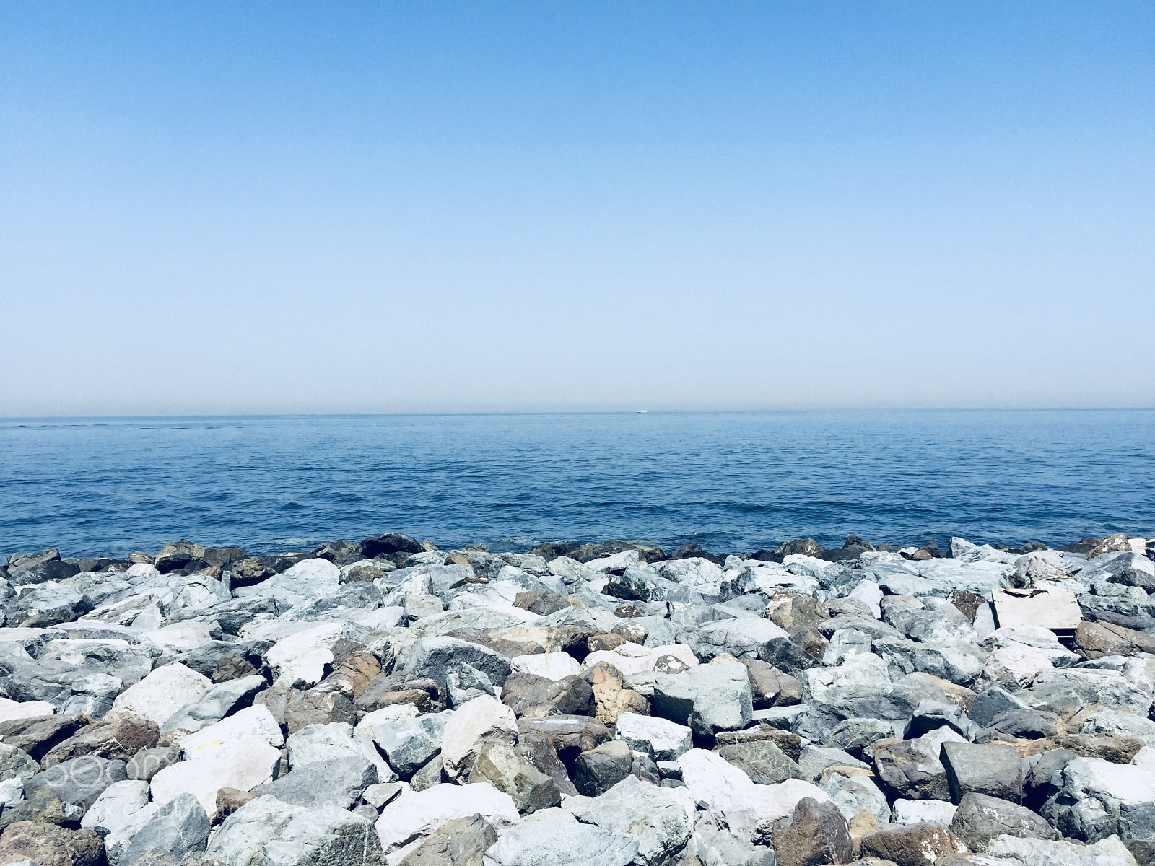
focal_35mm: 29
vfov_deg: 48.2
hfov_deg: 61.7
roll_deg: -0.2
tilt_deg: -0.7
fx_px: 968
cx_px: 578
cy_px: 433
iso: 32
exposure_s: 1/2475
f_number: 2.2
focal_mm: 4.15
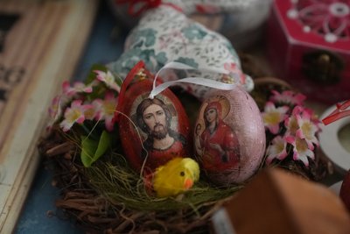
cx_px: 175
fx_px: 681
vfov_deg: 19.5
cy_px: 117
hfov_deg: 28.8
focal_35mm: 70
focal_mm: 70
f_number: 2.8
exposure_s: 1/20
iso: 12800
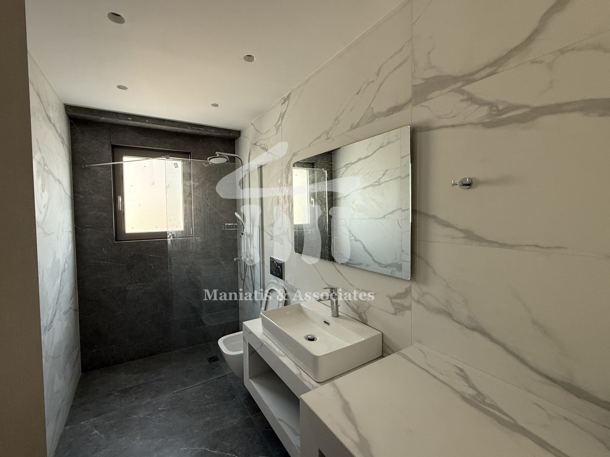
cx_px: 288
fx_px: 264
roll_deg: +1.0
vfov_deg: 81.7
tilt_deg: -1.3
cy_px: 221
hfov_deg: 98.1
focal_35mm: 15
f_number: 2.2
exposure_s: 1/99
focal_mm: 2.22
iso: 250
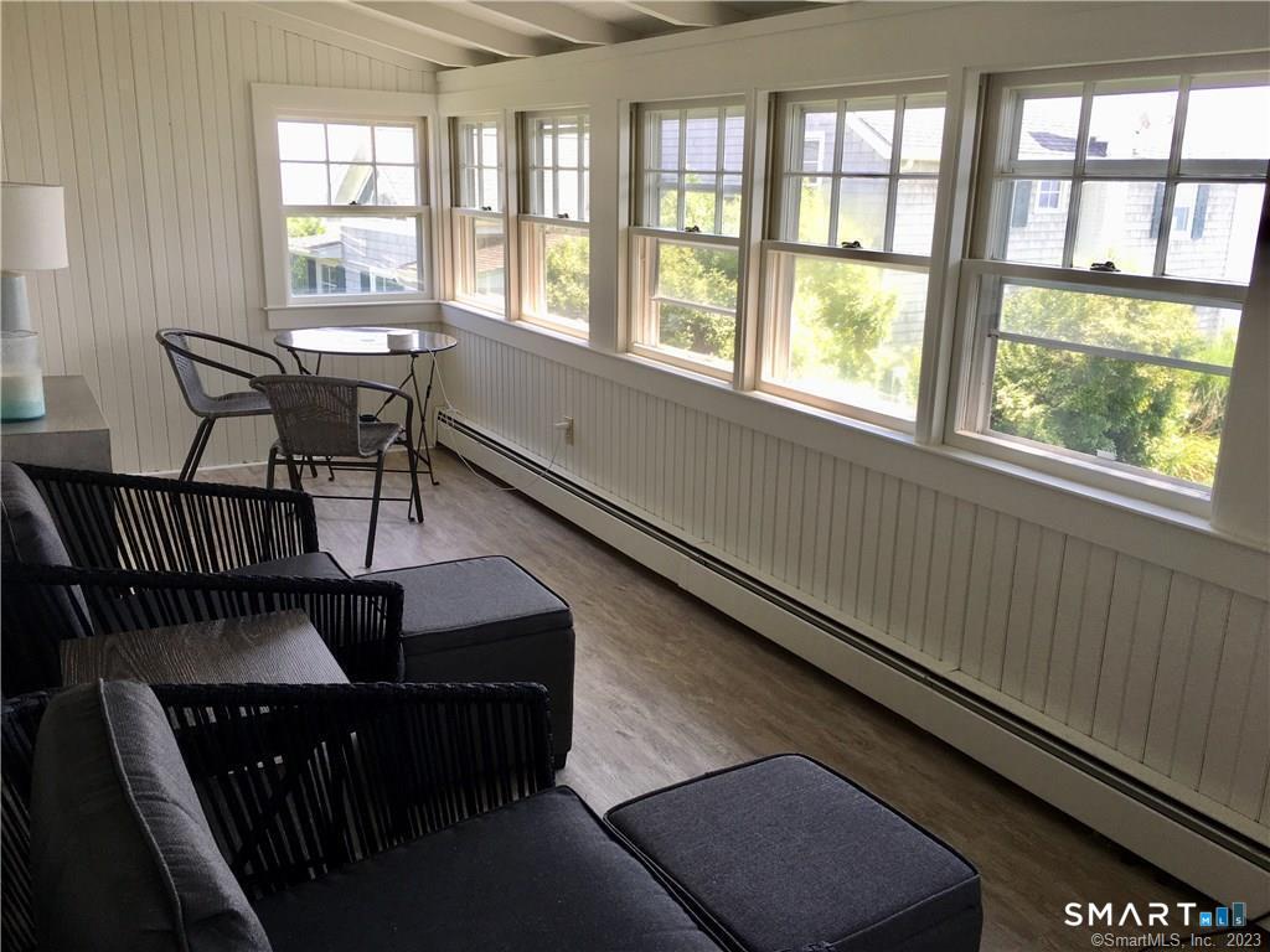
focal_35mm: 29
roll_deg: -1.0
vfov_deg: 48.2
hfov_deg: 61.7
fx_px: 1064
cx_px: 635
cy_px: 476
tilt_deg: -15.0
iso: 25
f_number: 2.2
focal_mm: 4.15
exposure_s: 1/120
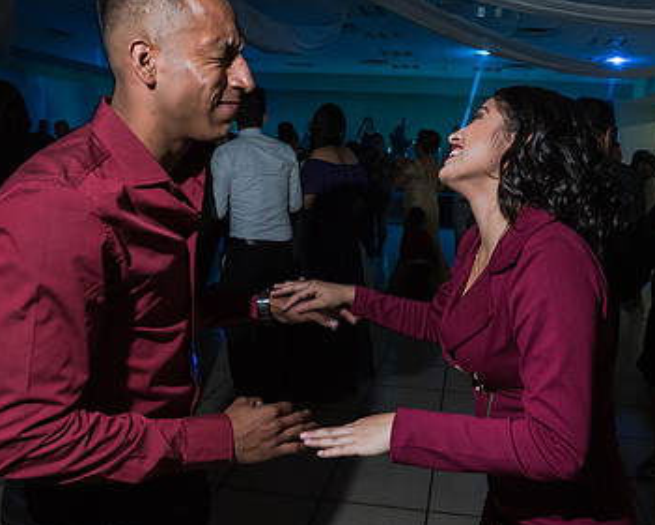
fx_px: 601
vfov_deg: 47.1
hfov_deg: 56.8
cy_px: 255
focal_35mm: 31
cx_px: 386
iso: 1600
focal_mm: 20
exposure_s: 1/100
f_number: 4.5
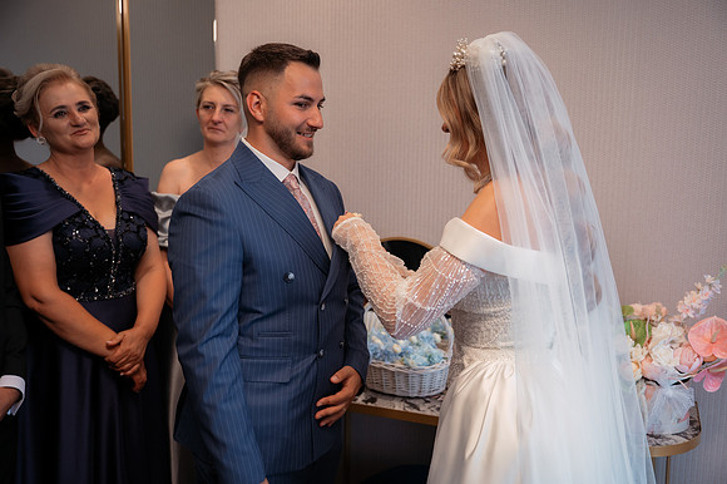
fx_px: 646
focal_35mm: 32
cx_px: 364
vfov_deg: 41.1
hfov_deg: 58.7
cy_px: 242
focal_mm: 32
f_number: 2.8
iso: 640
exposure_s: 1/250
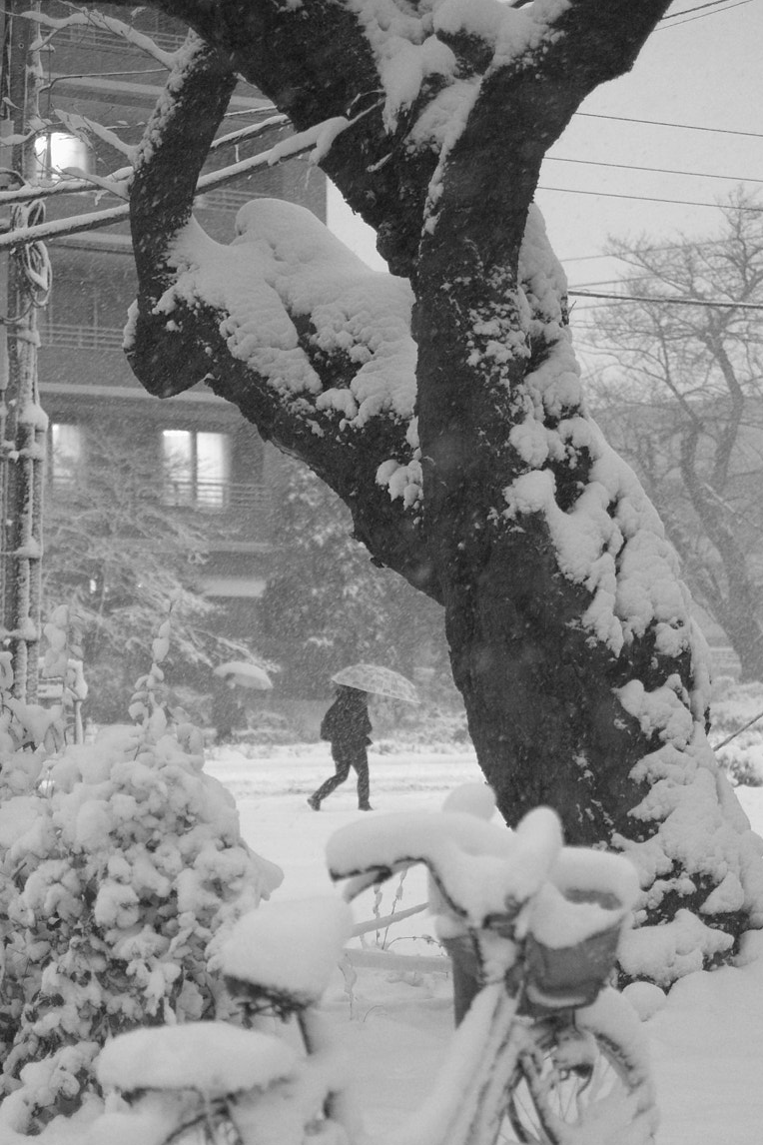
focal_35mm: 74
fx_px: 2352
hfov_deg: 18.4
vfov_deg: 27.1
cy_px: 798
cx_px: 453
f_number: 1.4
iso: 1600
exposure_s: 1/125
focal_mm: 35
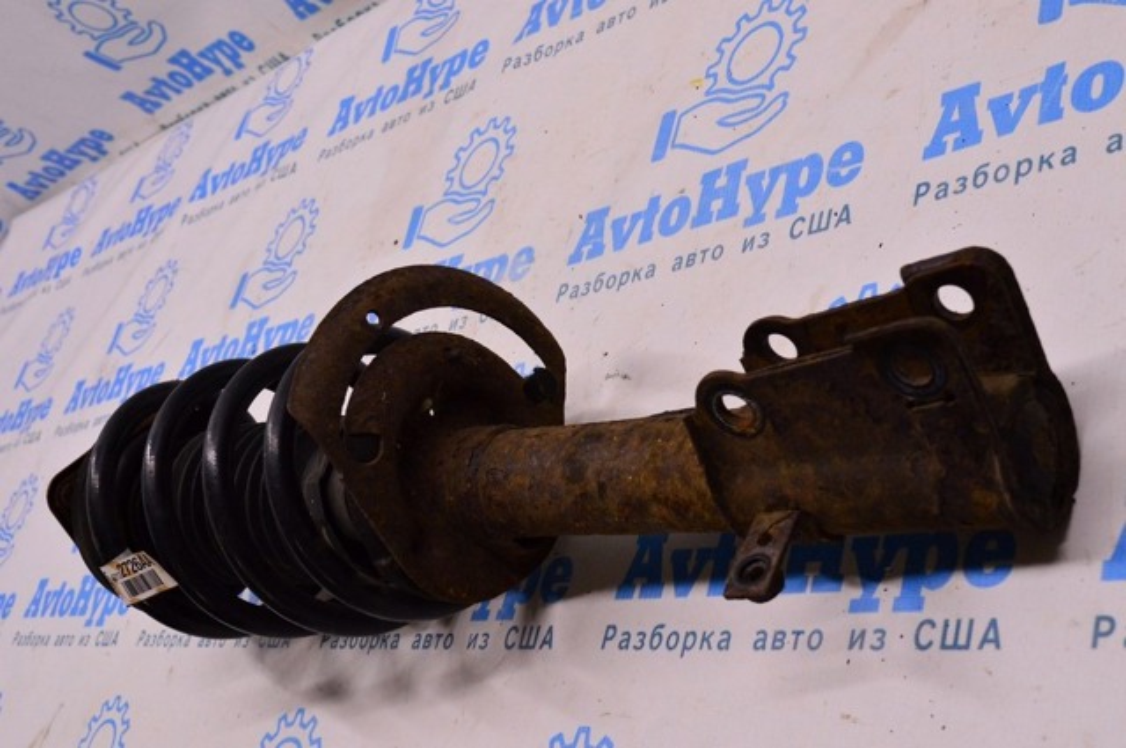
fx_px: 1453
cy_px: 374
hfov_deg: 42.4
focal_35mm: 46
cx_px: 563
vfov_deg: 28.9
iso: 1600
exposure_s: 1/125
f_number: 8
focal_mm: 31
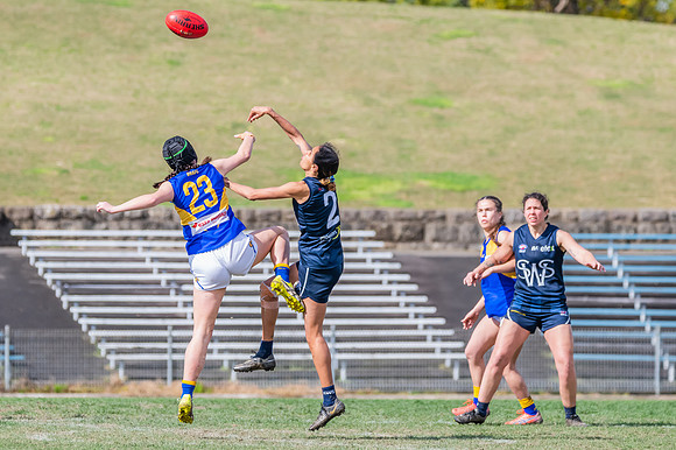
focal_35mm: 485
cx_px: 222
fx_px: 9093
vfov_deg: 2.8
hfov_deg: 4.3
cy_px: 202
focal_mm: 320
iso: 800
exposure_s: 1/1600
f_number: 8
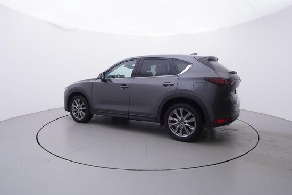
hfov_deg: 77.3
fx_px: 183
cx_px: 146
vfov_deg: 56.2
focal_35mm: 22
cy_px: 98
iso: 200
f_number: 5
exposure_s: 1/80
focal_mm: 15
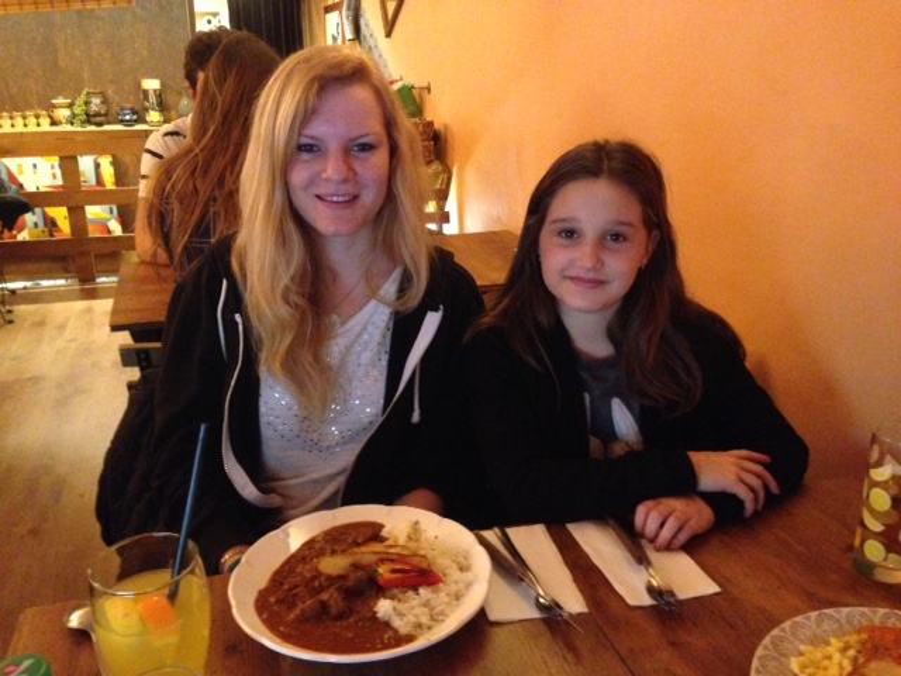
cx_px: 450
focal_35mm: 33
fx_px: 859
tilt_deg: -20.4
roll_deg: -0.3
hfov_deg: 55.4
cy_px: 338
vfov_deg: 42.9
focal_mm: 4.12
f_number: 2.4
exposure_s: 1/15
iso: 800
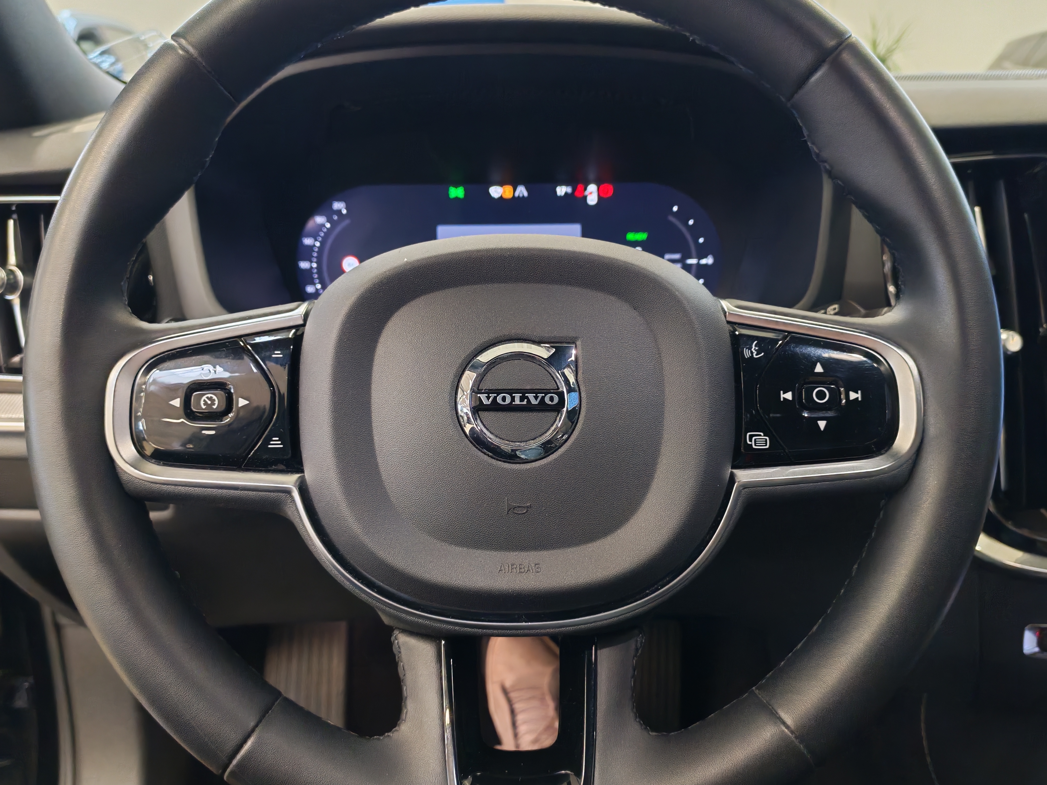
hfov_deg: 56.8
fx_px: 968
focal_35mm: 32
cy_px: 392
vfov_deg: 44.2
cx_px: 524
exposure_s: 1/100
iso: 1250
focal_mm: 6.12
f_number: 1.9
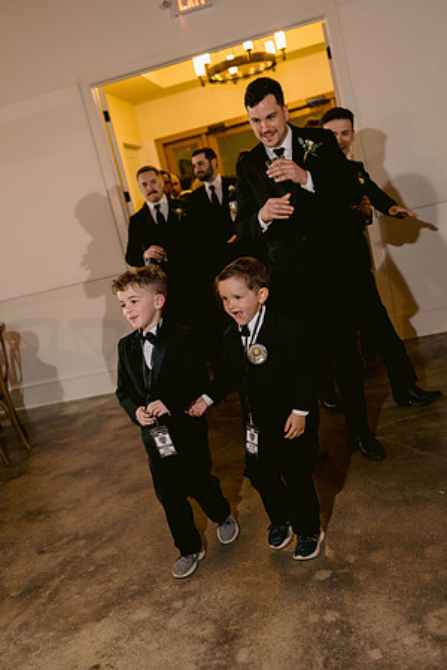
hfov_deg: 37.9
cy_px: 335
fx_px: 652
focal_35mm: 35
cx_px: 224
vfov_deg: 54.4
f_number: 3.2
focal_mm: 35
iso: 1600
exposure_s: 1/125
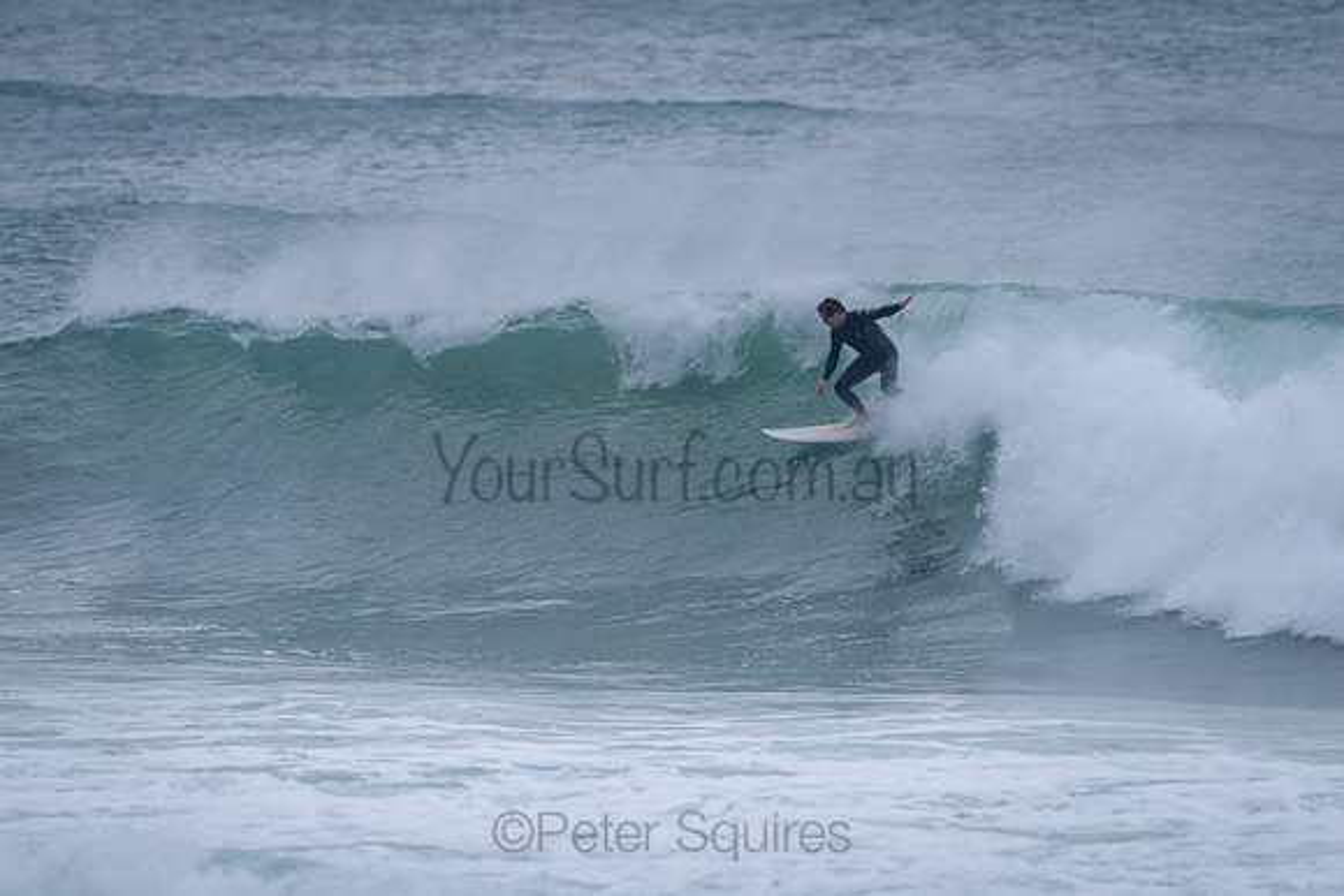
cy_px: 448
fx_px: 22882
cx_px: 672
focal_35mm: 613
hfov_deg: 3.4
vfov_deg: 2.2
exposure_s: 1/2000
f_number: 5.6
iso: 250
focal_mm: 500
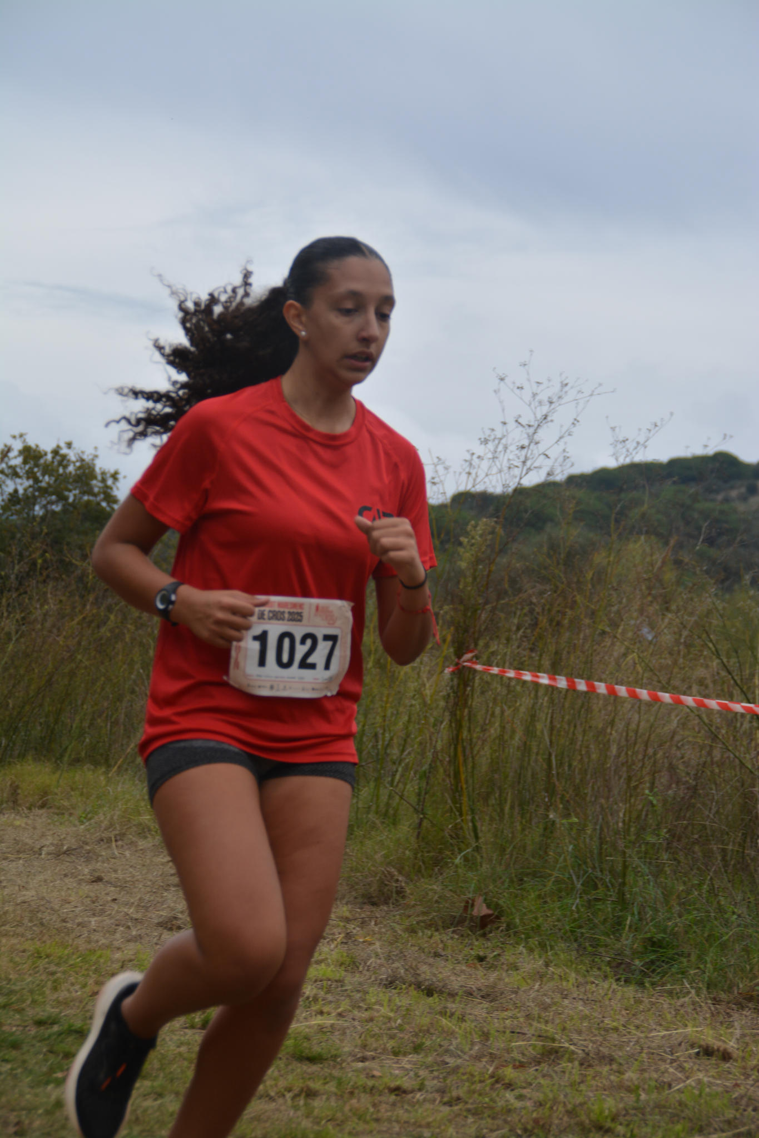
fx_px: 3321
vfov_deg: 19.5
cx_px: 380
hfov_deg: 13.0
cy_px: 569
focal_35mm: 105
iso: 200
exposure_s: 1/500
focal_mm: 70
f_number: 5.6
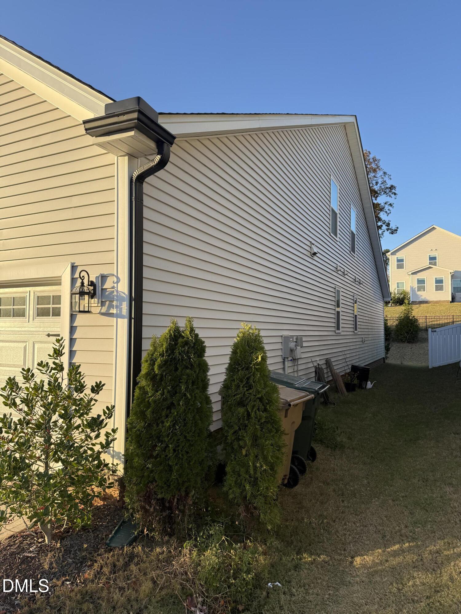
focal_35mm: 24
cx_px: 230
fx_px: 426
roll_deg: -0.2
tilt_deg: +2.3
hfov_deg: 56.8
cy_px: 307
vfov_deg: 71.6
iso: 80
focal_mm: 6.76
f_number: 1.78
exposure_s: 1/1250
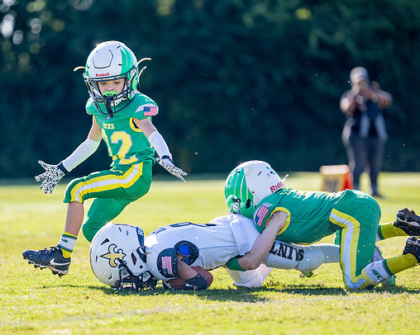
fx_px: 3653
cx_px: 165
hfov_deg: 6.6
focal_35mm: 294
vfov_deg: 5.3
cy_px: 162
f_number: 2.8
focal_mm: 200
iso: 250
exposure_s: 1/2500
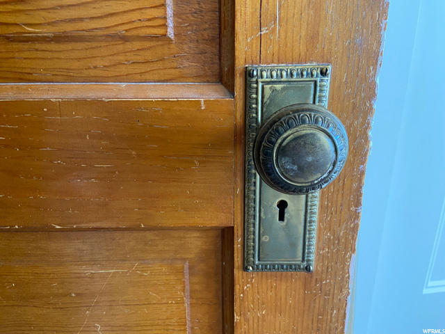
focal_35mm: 26
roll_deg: +0.0
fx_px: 334
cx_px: 222
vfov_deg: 53.1
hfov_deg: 67.3
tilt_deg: -20.7
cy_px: 167
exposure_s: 1/60
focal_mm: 4.25
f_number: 1.8
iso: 400
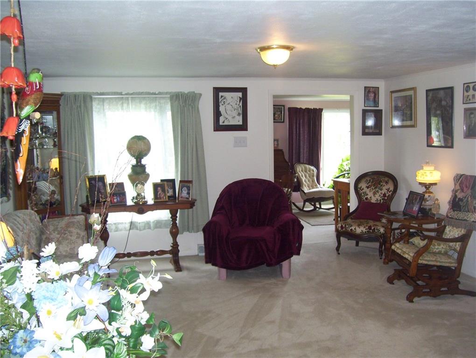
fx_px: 496
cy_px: 179
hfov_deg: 51.3
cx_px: 238
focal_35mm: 36
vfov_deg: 39.7
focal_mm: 6
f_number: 2.7
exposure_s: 1/60
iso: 200
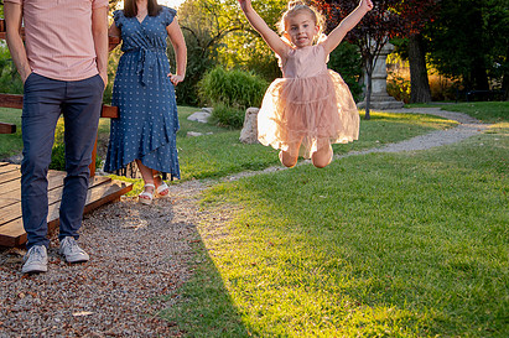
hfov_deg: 40.9
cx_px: 191
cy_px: 108
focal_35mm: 48
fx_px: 678
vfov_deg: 27.8
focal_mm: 34
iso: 640
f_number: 4
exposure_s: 1/400
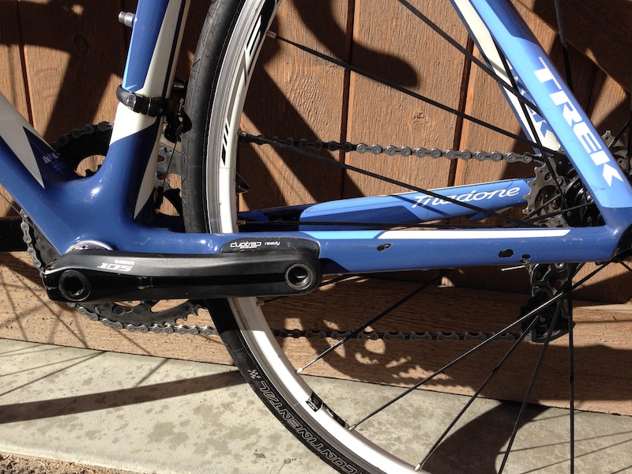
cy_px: 237
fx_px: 602
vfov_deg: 42.9
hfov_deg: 55.4
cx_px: 316
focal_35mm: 33
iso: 50
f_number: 2.4
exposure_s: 1/903
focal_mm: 4.12
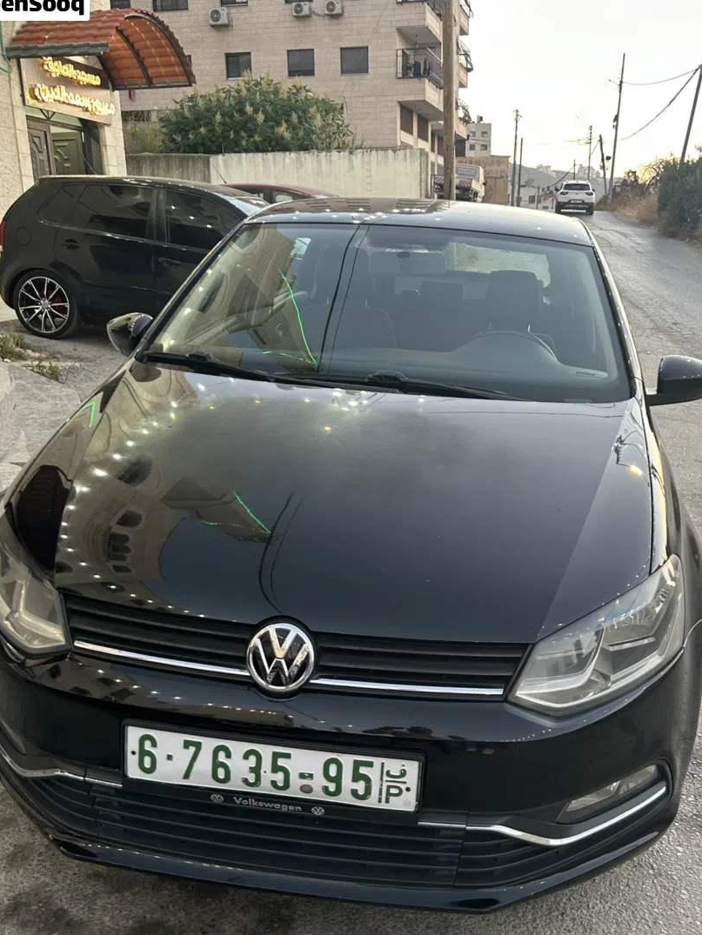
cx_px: 388
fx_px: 892
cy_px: 531
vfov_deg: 55.1
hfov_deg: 42.9
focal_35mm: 33
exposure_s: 1/50
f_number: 1.5
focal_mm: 5.7
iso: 100
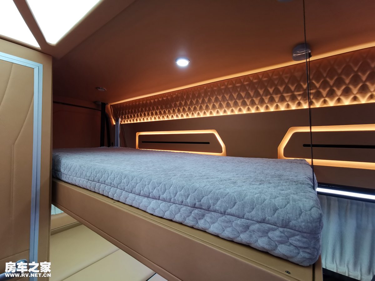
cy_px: 140
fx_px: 173
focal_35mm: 16
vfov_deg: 78.1
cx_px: 188
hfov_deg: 94.5
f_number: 2.2
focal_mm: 2.35
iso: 250
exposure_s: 1/50
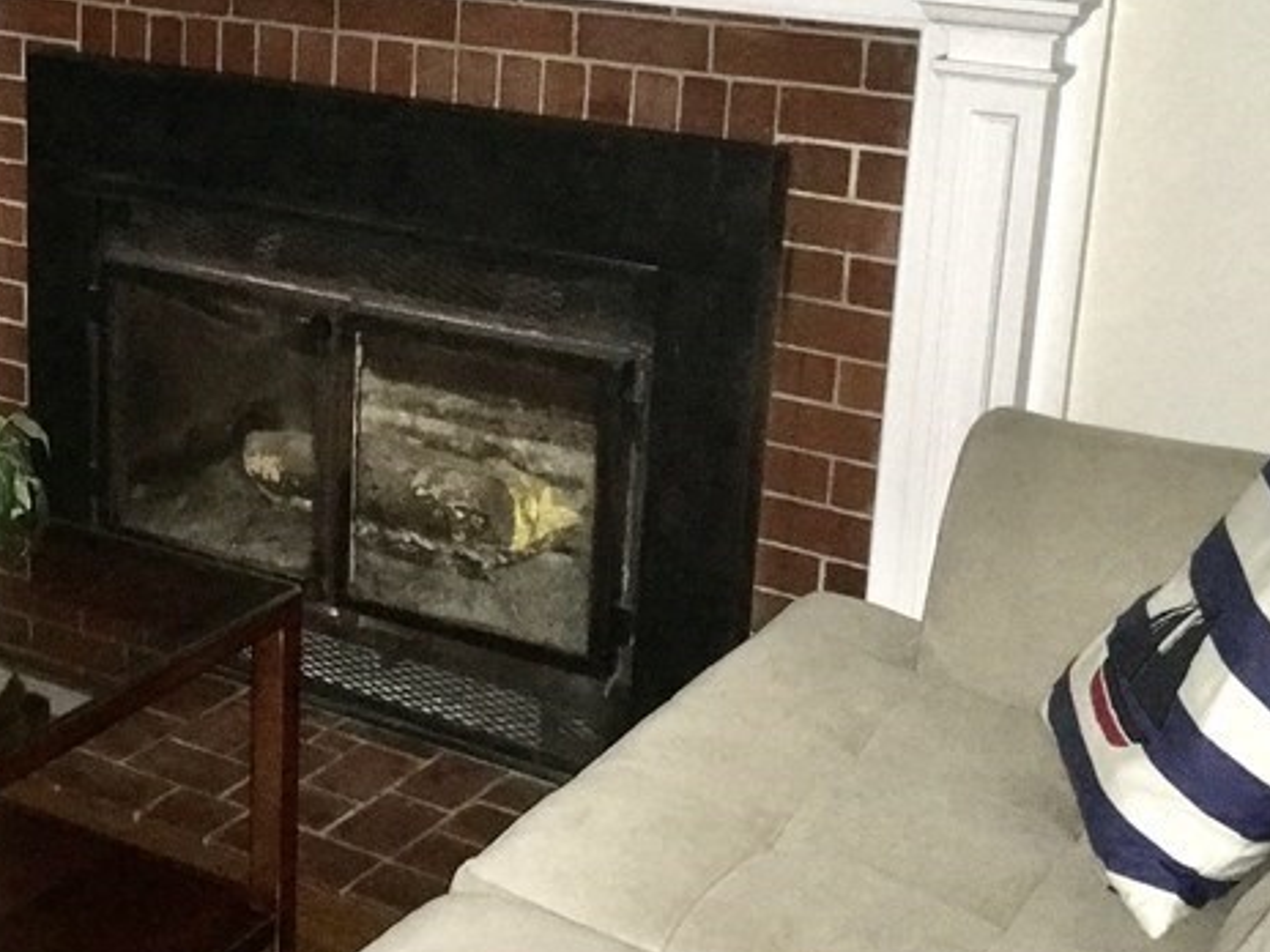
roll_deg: -0.4
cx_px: 181
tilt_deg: -15.1
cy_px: 293
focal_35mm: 64
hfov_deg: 29.3
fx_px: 2348
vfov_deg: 22.8
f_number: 2.2
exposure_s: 1/16
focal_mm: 4.15
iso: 500
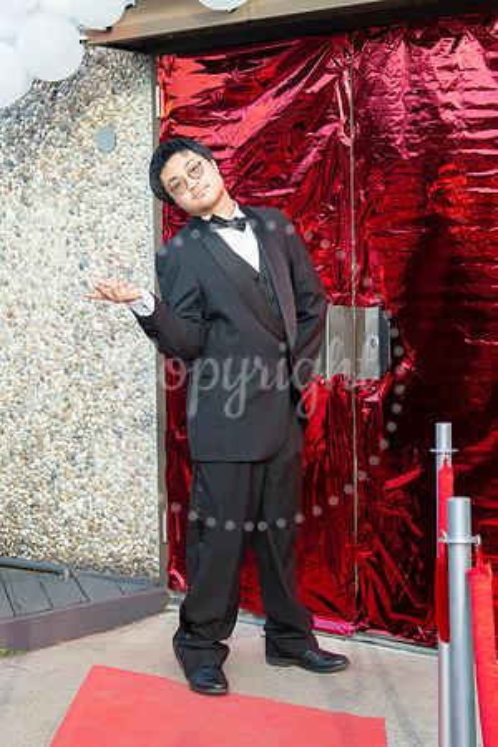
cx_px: 286
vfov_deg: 26.6
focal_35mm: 76
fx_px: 1578
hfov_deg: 17.9
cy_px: 309
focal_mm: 35
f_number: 7.1
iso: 160
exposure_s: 1/250
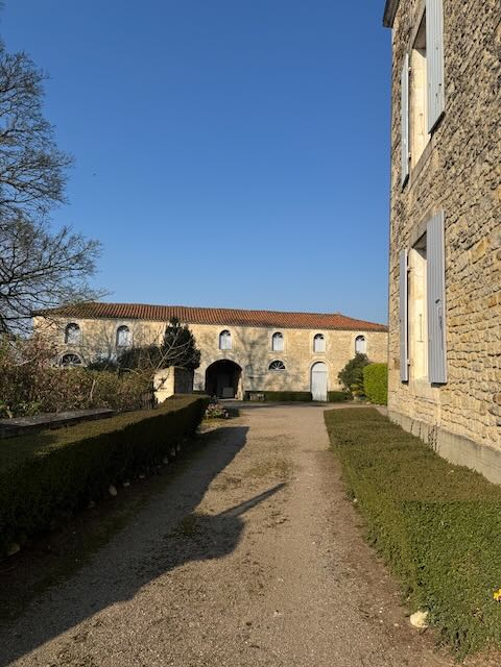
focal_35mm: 24
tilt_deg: +3.5
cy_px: 334
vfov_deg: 71.6
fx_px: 463
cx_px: 250
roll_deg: -3.4
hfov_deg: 56.8
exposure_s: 1/5348
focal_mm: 6.76
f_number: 1.78
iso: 80
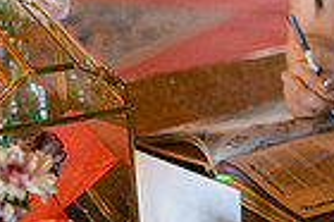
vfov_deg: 9.4
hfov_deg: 13.9
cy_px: 95
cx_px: 372
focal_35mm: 145
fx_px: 1344
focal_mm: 35
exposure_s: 1/125
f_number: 1.4
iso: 720
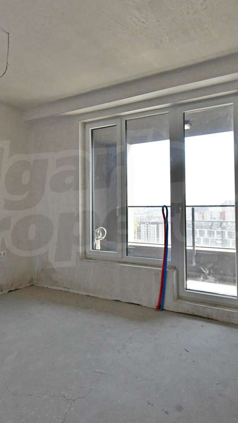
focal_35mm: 25
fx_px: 281
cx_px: 85
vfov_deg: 74.0
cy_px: 203
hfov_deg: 45.5
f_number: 10
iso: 1600
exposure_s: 1/400
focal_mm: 10
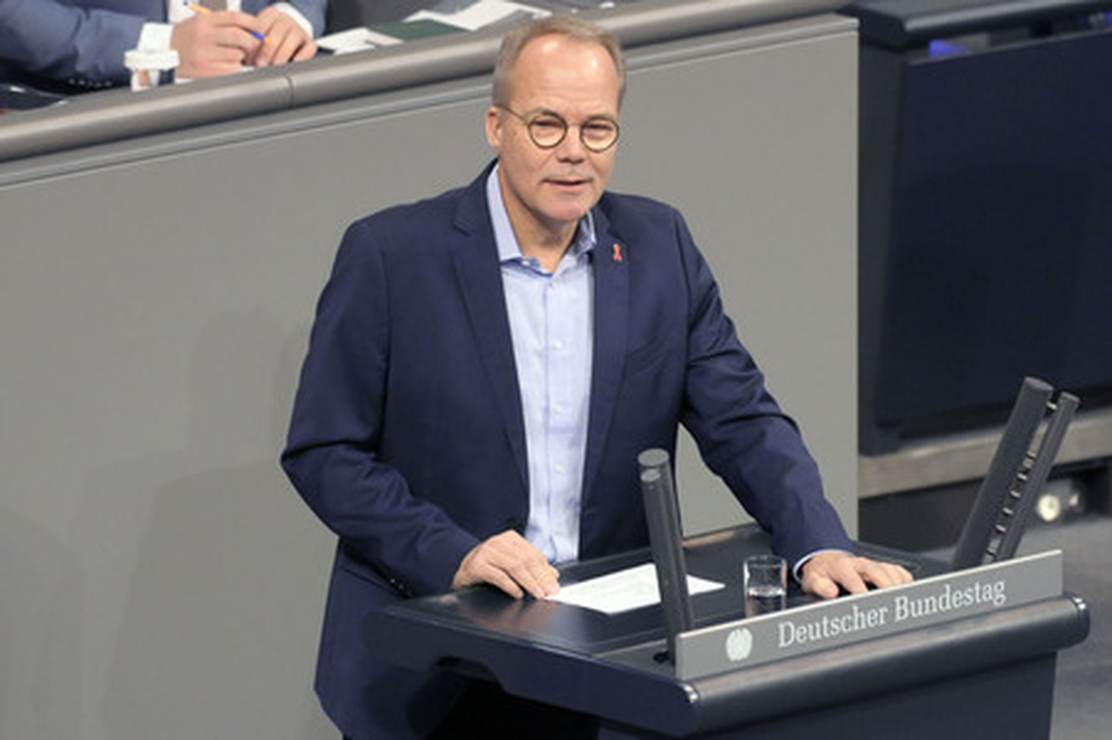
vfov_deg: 4.4
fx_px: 9568
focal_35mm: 310
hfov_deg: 6.7
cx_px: 556
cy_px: 370
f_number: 5.6
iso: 12800
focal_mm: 310
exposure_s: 1/320
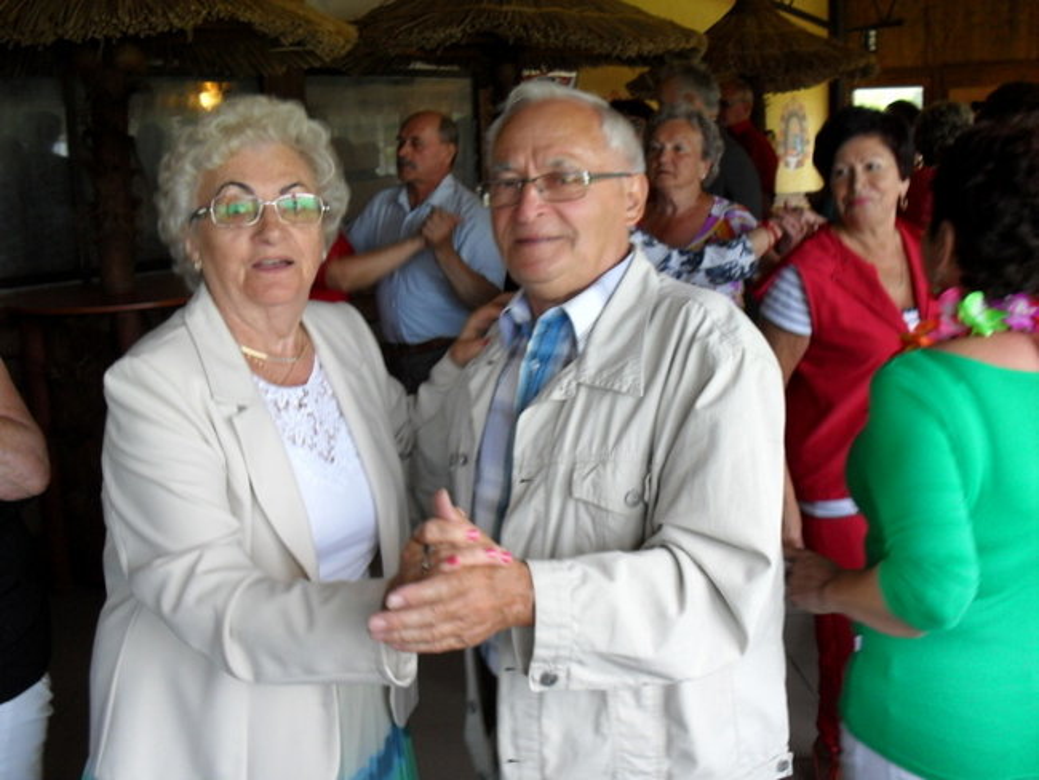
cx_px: 520
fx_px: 1141
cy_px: 390
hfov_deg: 49.0
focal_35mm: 38
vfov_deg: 37.7
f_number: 2.8
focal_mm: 6.3
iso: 80
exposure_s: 1/45
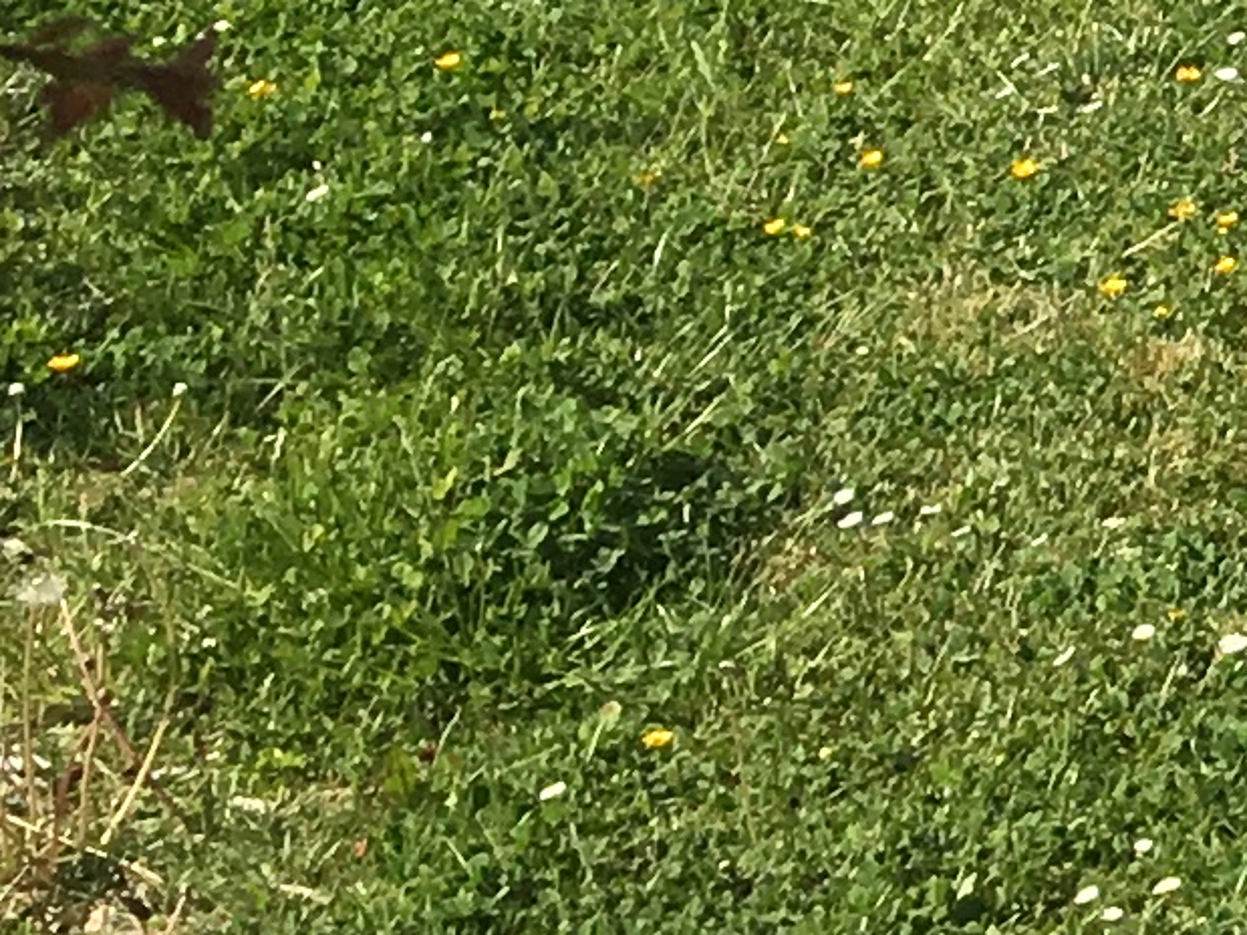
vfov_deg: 7.6
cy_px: -794
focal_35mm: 189
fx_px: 6807
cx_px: 3689
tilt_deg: -7.5
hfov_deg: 8.7
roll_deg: -0.9
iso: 25
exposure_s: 1/1451
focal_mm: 4.15
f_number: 2.2
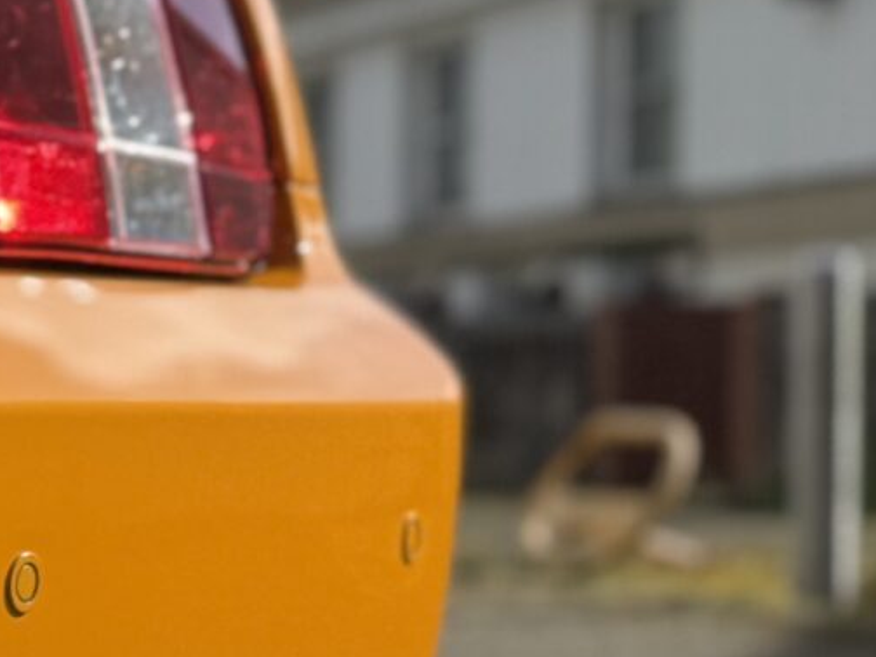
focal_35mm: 122
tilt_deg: -1.8
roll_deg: -0.1
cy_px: 561
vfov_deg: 12.1
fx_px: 3087
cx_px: -1258
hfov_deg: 12.5
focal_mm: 6.76
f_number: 1.78
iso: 80
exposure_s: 1/4405
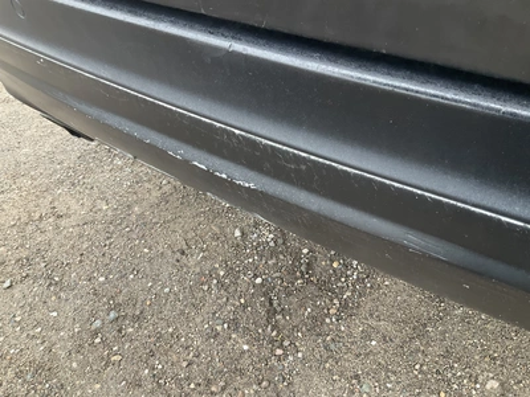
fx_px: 444
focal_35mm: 29
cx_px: 265
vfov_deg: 48.2
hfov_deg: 61.7
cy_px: 198
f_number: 1.8
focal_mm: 3
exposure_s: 1/122
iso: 50
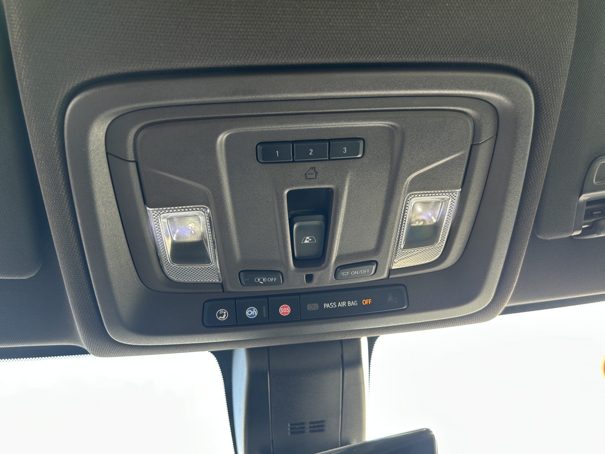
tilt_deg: +46.4
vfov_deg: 53.1
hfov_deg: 67.3
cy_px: 227
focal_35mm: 26
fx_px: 454
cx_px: 302
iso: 50
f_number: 1.5
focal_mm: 5.7
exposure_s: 1/122
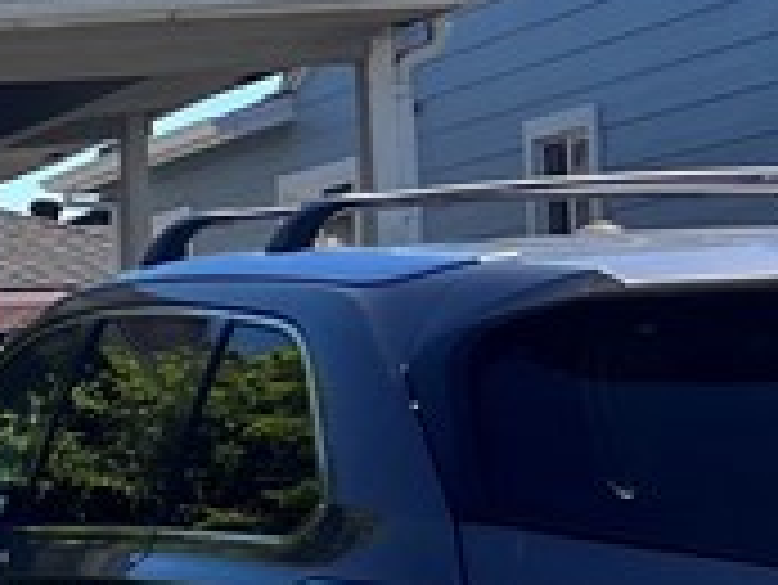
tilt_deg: +1.8
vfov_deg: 9.6
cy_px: 400
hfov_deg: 10.1
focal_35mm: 154
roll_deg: +1.8
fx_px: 3464
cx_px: -1426
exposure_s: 1/2967
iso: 50
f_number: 1.6
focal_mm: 5.1
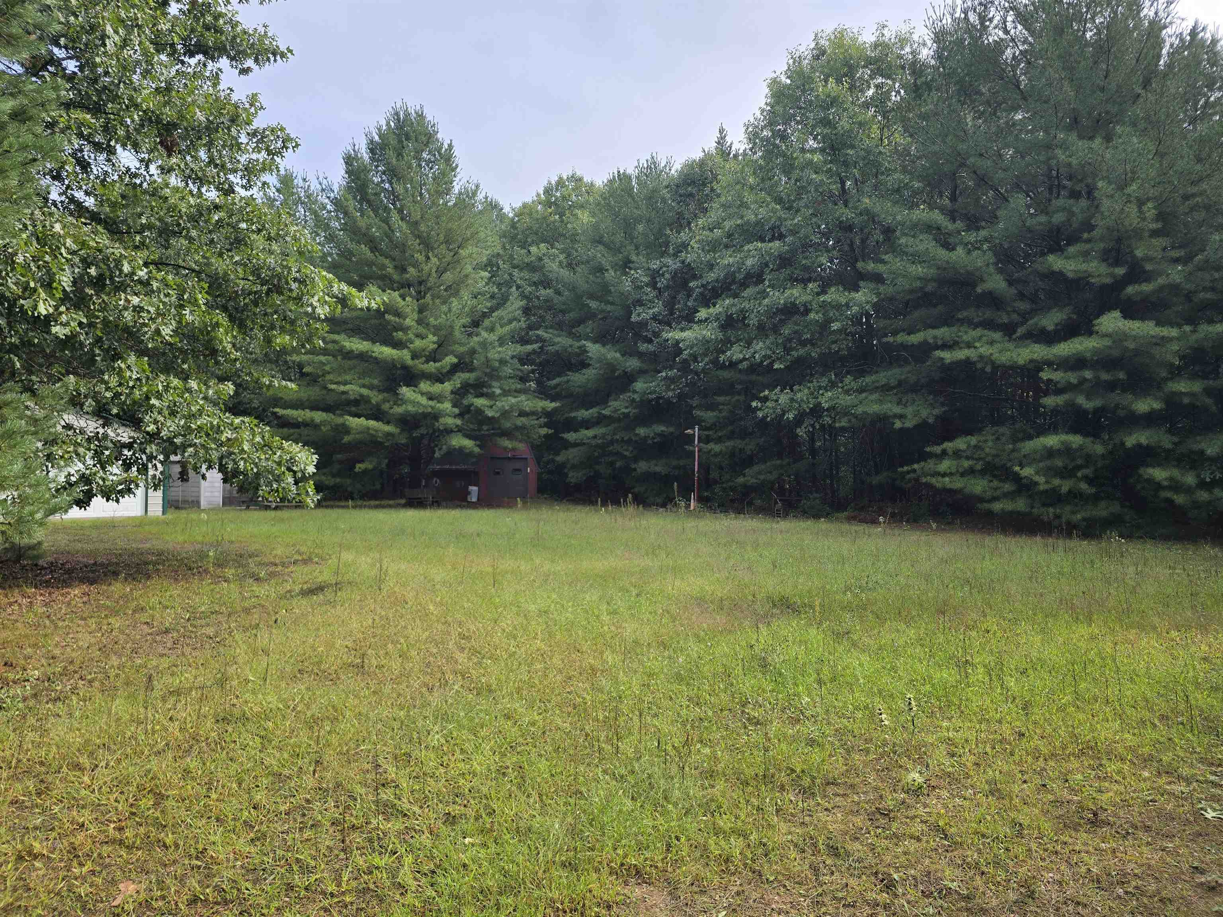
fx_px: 813
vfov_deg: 58.9
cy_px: 458
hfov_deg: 73.9
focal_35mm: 23
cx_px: 612
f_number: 1.7
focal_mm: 6.3
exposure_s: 1/408
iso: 12
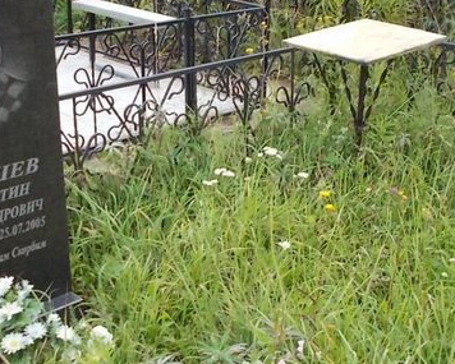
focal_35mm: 57
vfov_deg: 26.6
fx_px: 768
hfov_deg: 33.0
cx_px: 239
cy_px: 151
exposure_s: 1/60
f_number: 3.2
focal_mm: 4.6
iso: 80
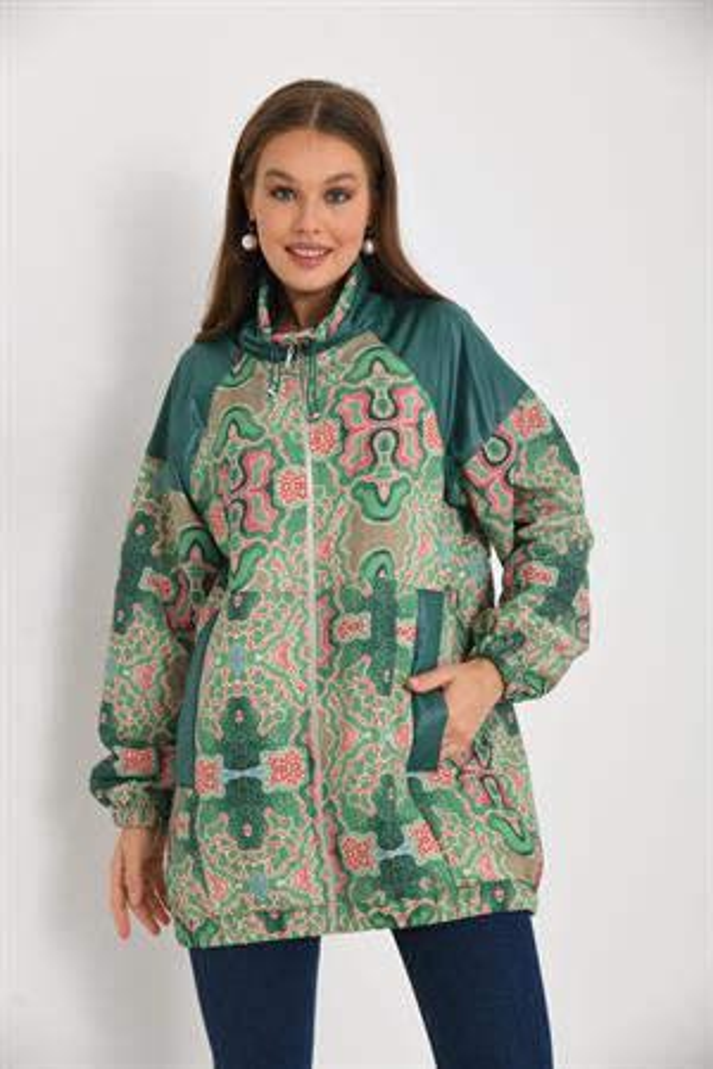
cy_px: 534
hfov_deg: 23.4
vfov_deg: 34.5
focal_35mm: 58
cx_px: 356
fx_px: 1723
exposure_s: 1/125
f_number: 5.6
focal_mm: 58
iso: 125
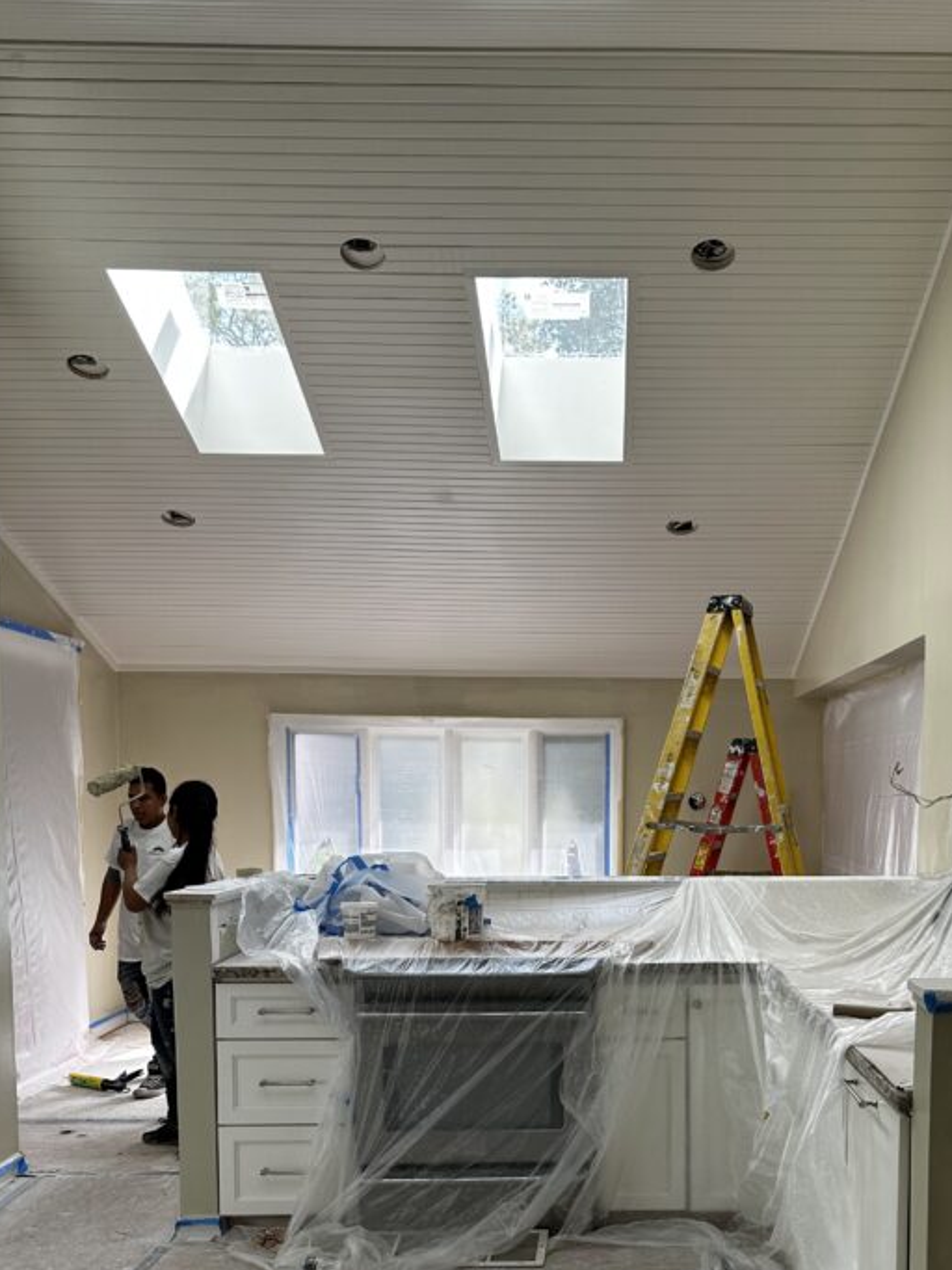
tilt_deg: -5.7
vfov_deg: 49.4
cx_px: 636
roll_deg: -1.5
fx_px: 1320
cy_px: 943
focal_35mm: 36
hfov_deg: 39.2
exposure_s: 1/351
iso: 80
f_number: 1.78
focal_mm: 6.86
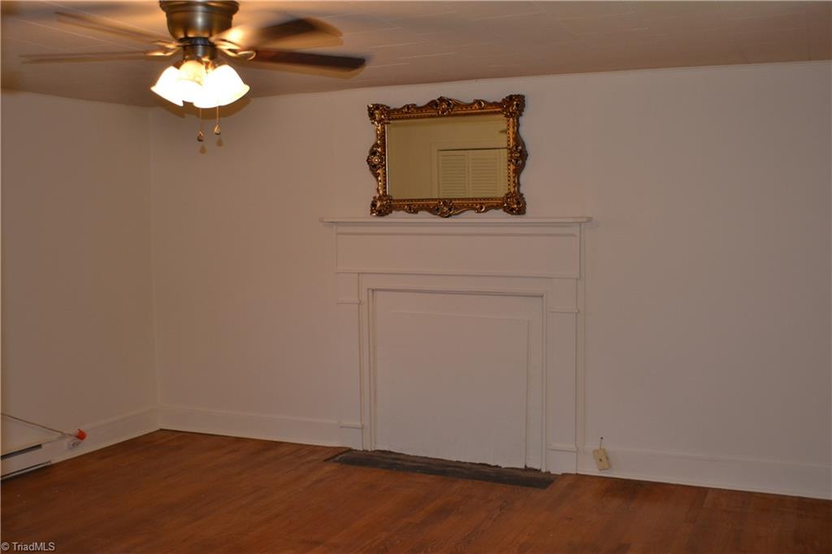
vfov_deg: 34.2
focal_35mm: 39
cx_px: 416
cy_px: 277
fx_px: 901
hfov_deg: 49.6
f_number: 4.2
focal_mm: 26
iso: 500
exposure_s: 1/60
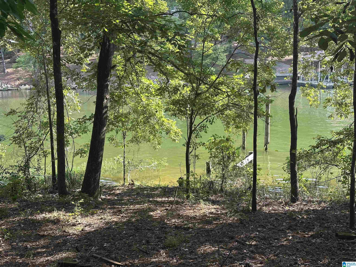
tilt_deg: -9.0
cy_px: 134
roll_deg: +1.3
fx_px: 494
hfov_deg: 39.7
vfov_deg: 30.3
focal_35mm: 48
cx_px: 178
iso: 64
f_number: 1.78
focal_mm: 6.86
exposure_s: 1/349
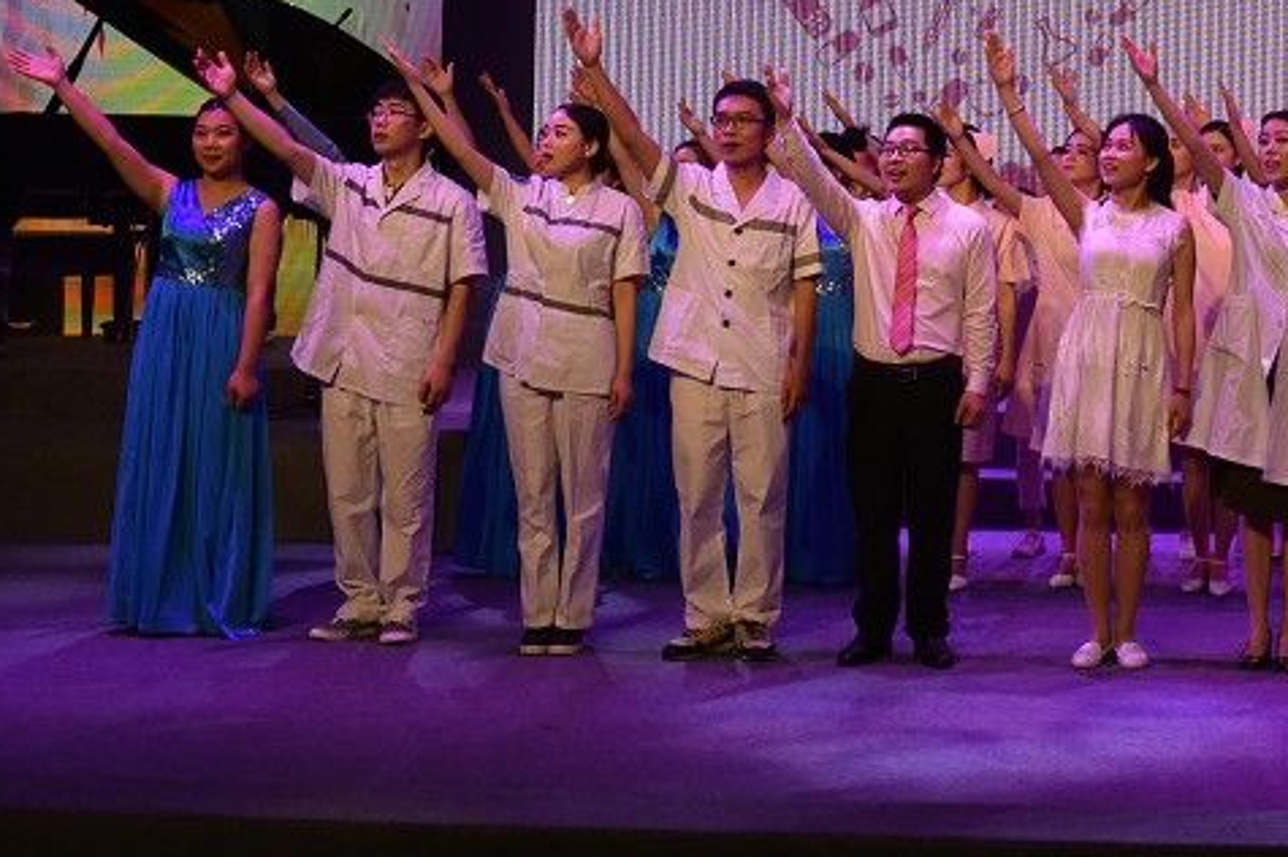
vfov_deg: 16.9
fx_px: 2860
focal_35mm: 80
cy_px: 155
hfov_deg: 24.2
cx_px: 1299
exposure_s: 1/250
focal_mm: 38
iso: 2000
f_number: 8
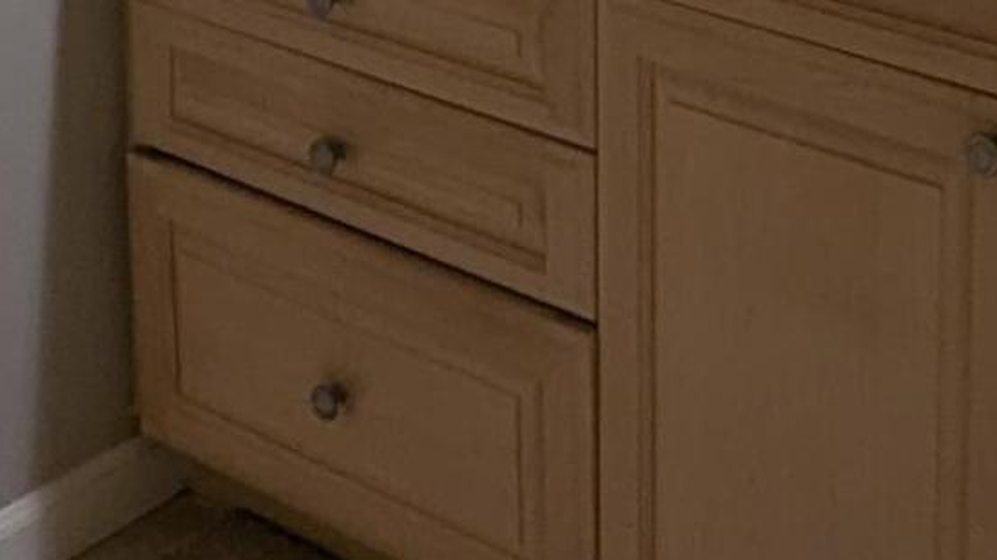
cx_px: 1003
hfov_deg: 27.0
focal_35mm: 74
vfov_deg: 13.3
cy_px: -667
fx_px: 1956
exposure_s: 1/37.6
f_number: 2.2
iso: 73
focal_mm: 1.95
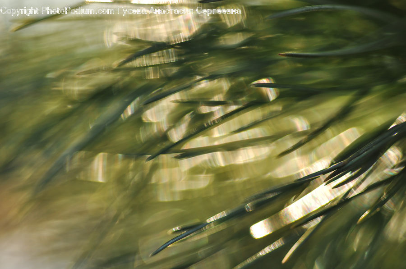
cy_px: 134
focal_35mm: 90
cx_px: 203
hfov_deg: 22.7
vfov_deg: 15.1
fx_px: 1013
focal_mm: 60
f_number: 3.5
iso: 100
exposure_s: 1/160
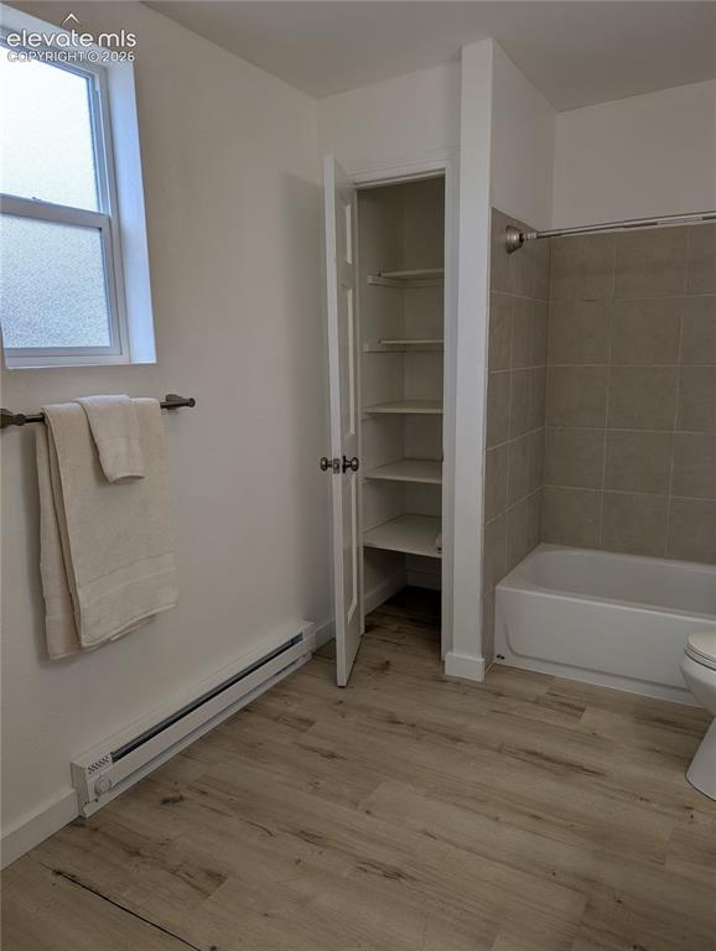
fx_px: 660
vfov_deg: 71.5
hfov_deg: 56.9
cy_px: 476
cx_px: 358
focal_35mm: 24
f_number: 1.68
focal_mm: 6.9
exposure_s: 1/95.1
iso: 19
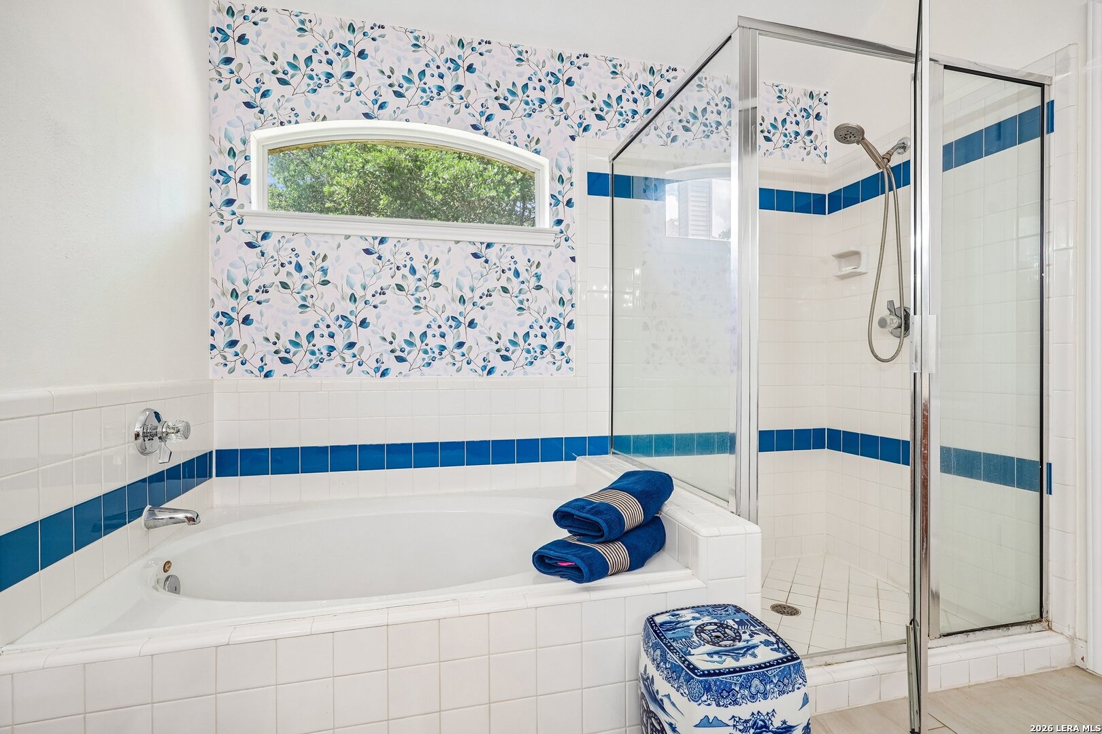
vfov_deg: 70.4
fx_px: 520
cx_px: 551
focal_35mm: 17
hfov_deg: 93.3
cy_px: 367
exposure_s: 1/30
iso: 250
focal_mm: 17
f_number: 8
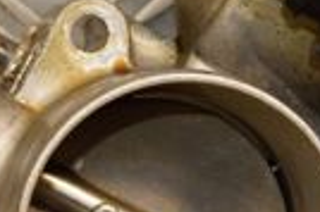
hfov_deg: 6.0
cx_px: 239
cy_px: 210
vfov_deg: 4.0
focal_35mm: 345
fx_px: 3063
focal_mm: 48
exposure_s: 1/200
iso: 800
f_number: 6.3
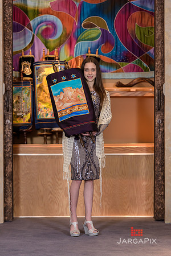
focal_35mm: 165
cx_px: 86
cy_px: 128
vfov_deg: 12.5
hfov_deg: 8.3
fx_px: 1176
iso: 640
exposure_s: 1/200
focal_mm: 165
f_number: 3.2
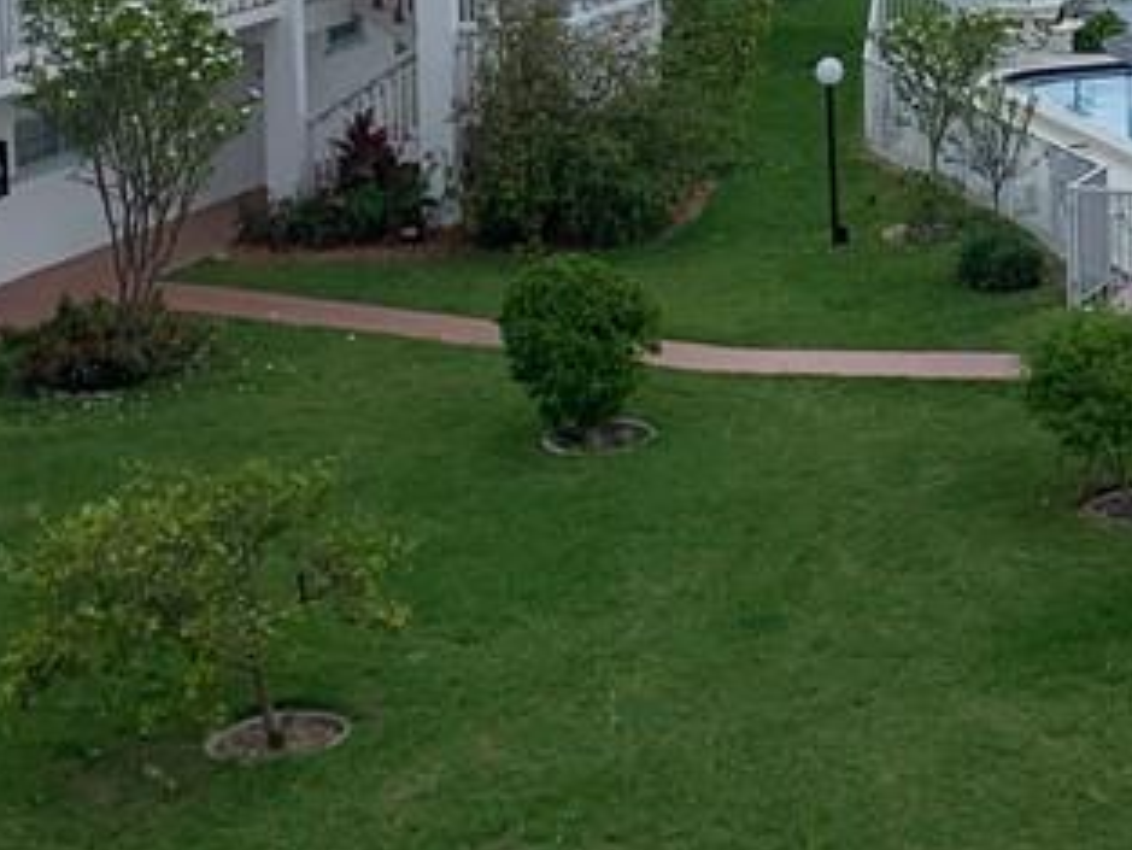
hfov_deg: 22.1
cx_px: 1136
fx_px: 2781
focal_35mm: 85
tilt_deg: -1.9
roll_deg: +1.4
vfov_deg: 16.3
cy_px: -297
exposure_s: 1/3937
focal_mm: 4.25
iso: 25
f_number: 1.8
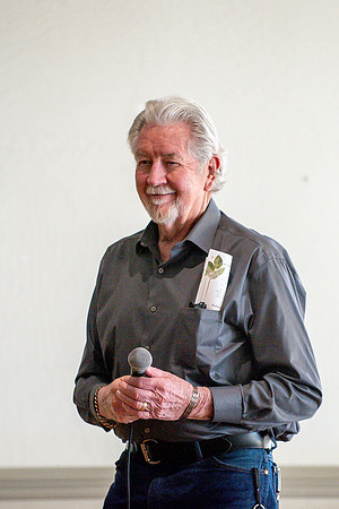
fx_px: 4583
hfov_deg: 4.2
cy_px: 234
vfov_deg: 6.3
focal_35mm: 325
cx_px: 174
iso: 2000
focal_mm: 200
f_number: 2.8
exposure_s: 1/640
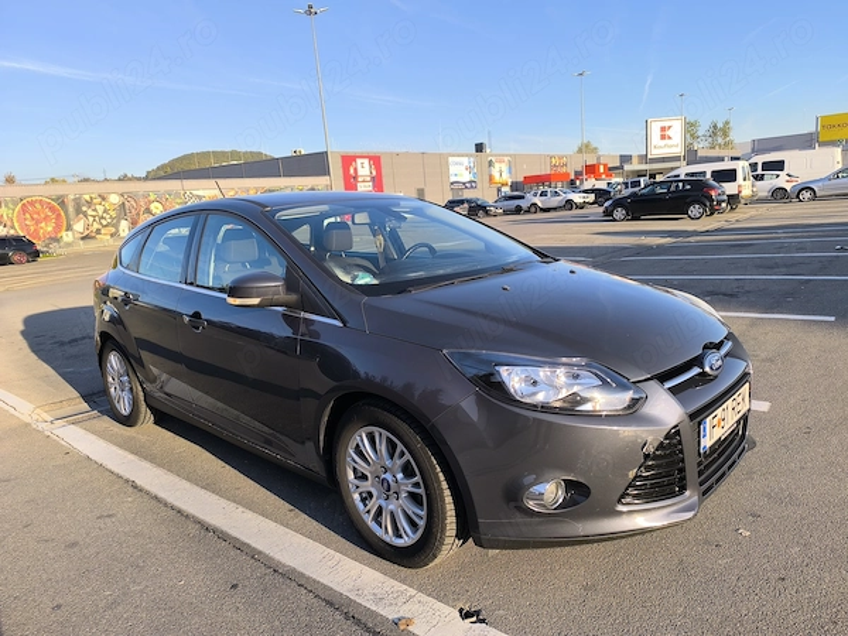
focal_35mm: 23
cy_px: 318
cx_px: 424
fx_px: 563
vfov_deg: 58.9
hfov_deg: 73.9
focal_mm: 6.14
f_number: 1.65
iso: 50
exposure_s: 1/458
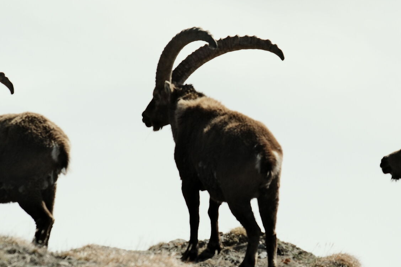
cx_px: 273
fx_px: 2673
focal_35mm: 240
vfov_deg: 5.7
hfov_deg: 8.6
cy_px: 129
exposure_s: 1/1500
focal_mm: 75
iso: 500
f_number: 6.3
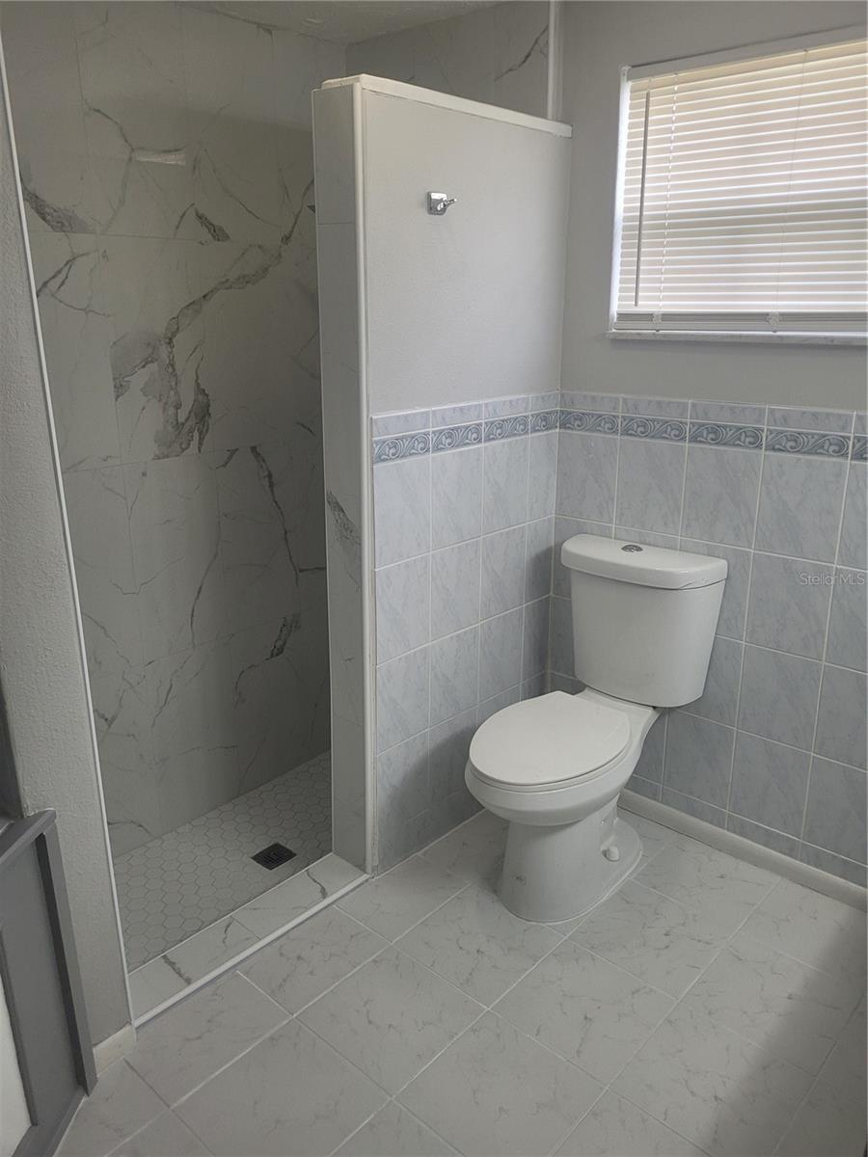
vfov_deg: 67.3
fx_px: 869
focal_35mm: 26
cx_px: 434
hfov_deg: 53.1
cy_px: 578
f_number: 1.8
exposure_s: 1/120
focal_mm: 5.4
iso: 160
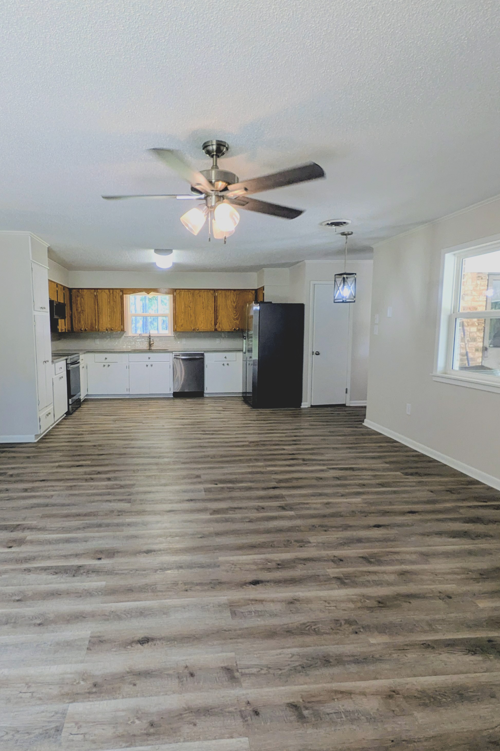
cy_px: 374
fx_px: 417
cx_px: 197
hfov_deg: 61.3
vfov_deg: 84.0
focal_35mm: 20
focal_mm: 1.85
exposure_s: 1/120
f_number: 2.2
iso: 128
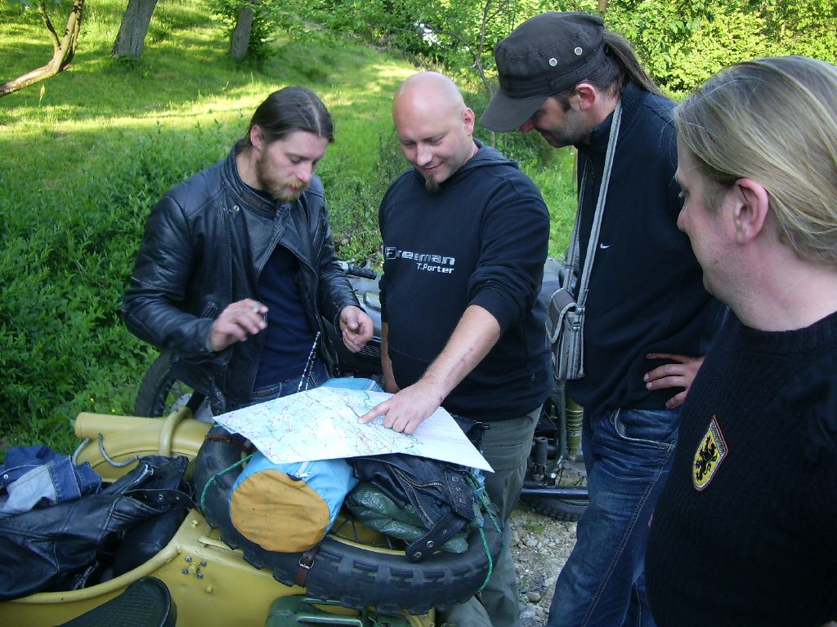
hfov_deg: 52.6
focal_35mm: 35
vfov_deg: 40.7
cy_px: 314
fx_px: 846
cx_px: 418
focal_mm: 5.8
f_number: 2.6
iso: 80
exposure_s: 1/100
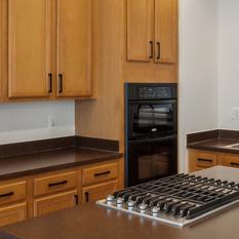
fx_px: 437
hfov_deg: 30.4
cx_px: 148
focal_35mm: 56
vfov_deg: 30.4
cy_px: 85
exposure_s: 1/6
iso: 250
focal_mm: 10
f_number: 9
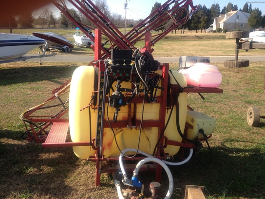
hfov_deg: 52.6
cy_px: 100
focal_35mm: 35
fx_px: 268
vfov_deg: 40.7
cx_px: 132
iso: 50
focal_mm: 4.28
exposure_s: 1/613
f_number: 2.4
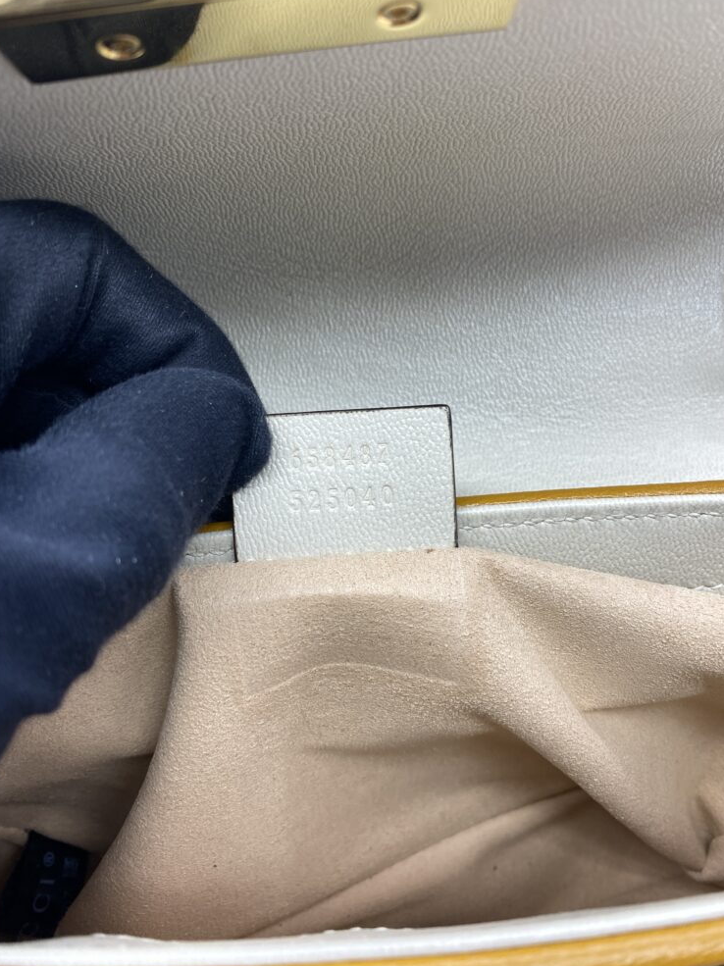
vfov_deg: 67.3
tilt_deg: -40.3
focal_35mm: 26
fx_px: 726
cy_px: 474
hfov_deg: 53.0
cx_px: 350
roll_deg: +1.6
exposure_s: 1/100
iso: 64
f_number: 1.8
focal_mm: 4.25
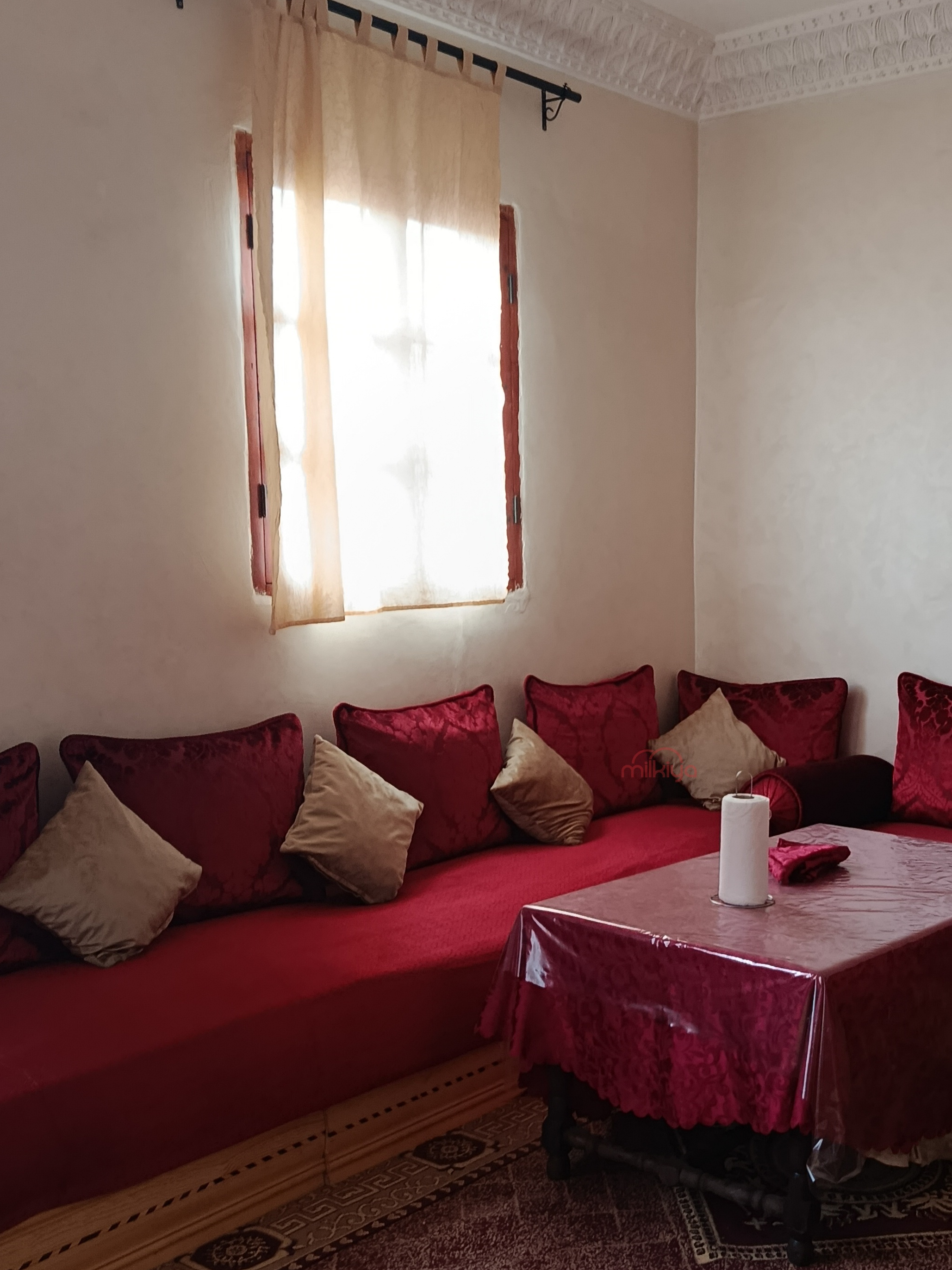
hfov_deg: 40.0
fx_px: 1284
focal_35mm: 35
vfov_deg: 52.3
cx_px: 659
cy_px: 765
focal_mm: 5.31
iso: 607
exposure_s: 1/50
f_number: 1.7
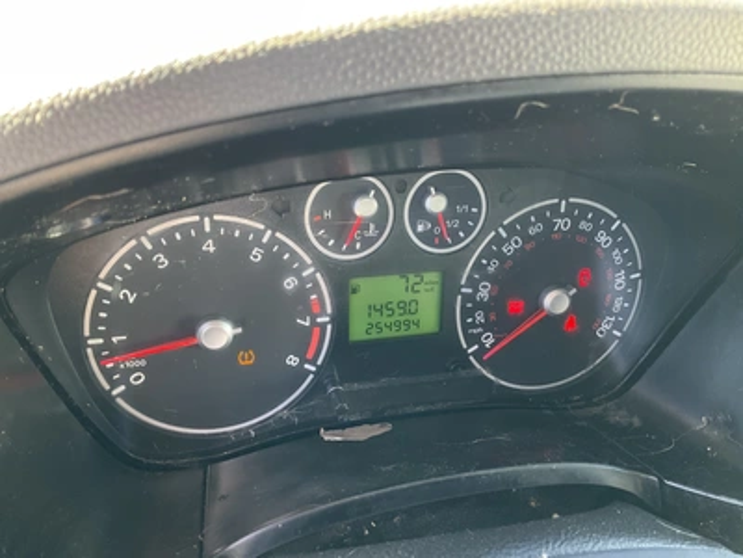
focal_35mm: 29
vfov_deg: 48.2
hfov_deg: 61.7
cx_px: 372
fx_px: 622
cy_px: 279
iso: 160
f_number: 1.8
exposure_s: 1/60
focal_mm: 3
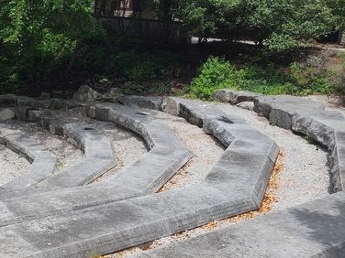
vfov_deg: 28.5
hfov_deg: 38.7
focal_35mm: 49
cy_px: 232
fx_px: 488
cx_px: 131
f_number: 1.8
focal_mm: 5.56
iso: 100
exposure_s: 1/940
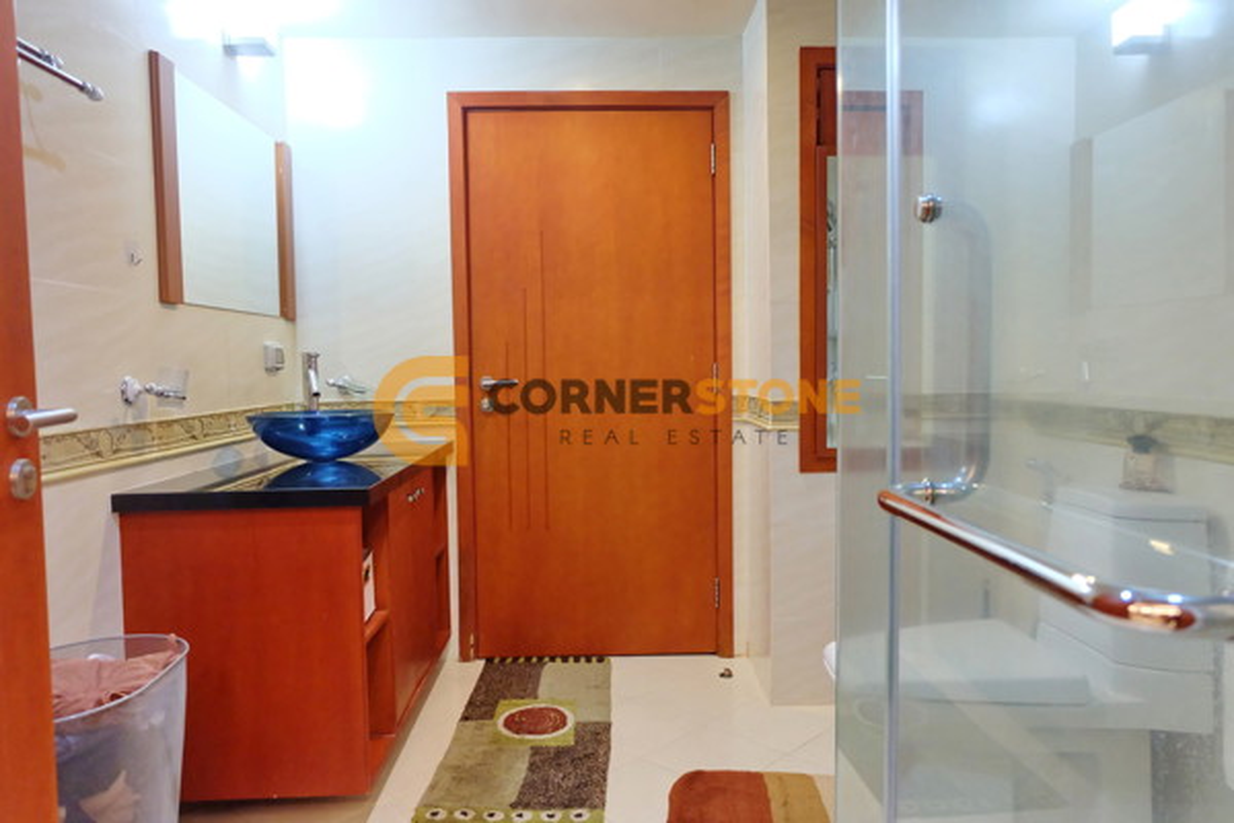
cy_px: 412
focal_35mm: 24
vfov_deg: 53.1
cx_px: 617
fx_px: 823
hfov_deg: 73.7
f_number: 3.5
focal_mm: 16
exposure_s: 1/40
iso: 3200
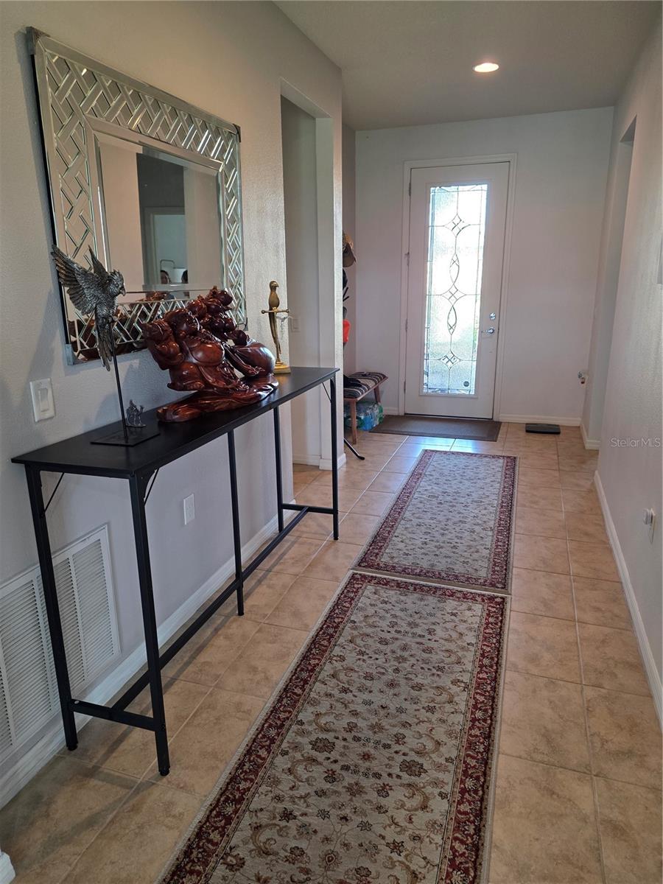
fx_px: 587
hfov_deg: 58.9
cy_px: 442
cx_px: 332
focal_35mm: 23
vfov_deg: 73.9
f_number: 1.7
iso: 200
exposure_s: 1/120
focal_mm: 6.25
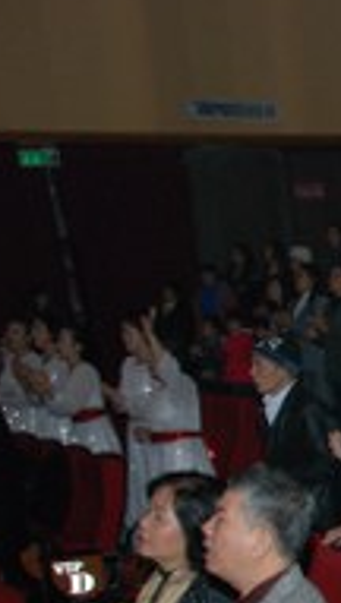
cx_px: 707
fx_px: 1137
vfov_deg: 29.1
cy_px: 481
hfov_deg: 14.0
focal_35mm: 71
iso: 640
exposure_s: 1/60
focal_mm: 18
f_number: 5
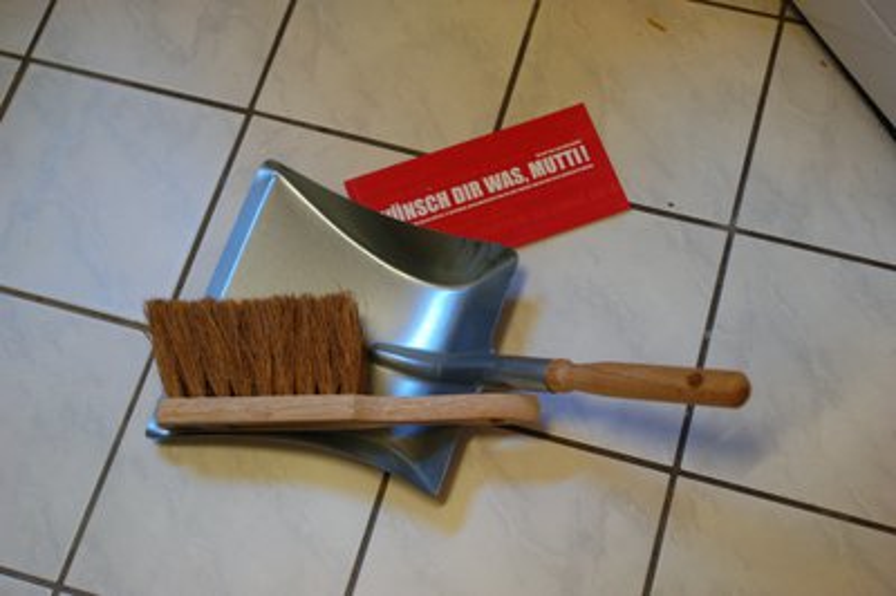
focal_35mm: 52
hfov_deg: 37.9
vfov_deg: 25.7
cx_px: 448
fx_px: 1306
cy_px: 298
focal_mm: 35
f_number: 3.5
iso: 800
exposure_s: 1/40
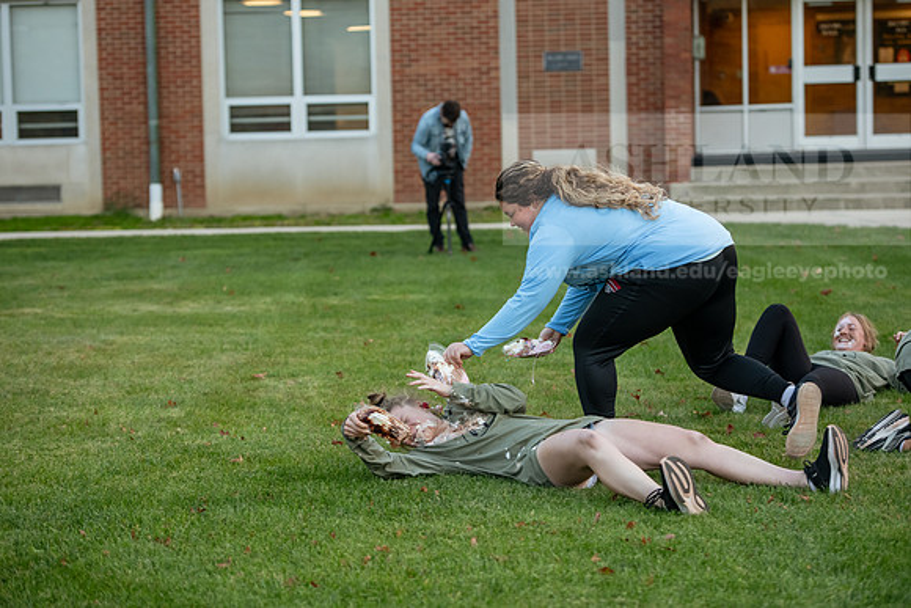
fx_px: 2404
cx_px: 456
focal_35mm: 95
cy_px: 304
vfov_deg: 14.4
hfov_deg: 21.5
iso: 1000
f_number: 3.2
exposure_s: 1/500
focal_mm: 95
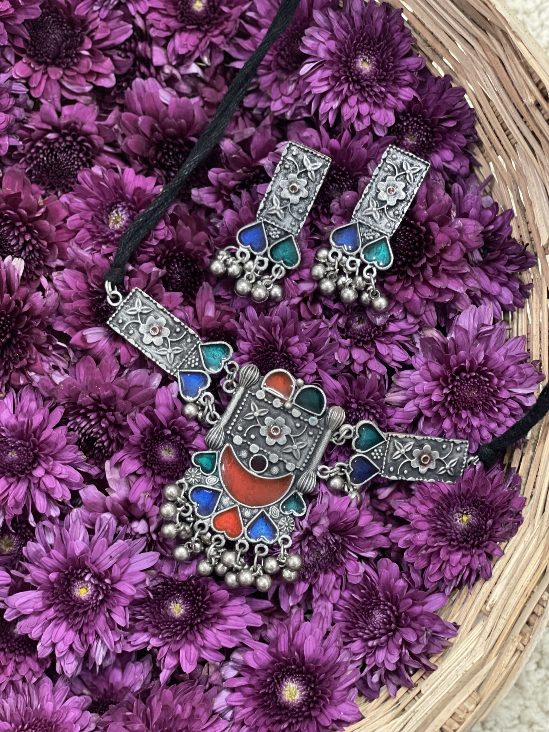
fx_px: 1353
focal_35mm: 64
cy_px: 366
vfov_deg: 30.3
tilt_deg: -77.6
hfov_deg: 22.9
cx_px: 274
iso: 400
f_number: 2.2
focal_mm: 7.5
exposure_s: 1/14
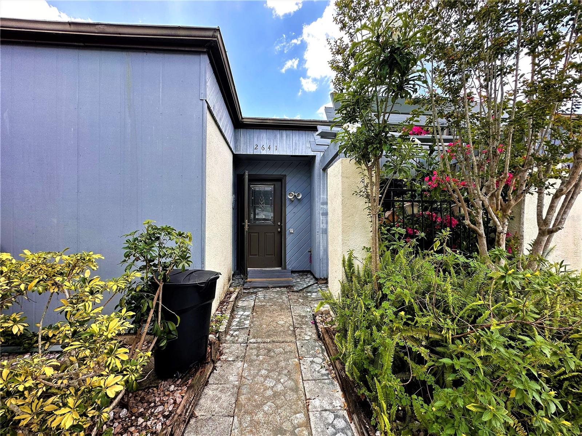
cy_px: 218
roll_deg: -0.6
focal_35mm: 14
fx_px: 235
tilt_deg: -0.7
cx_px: 291
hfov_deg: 102.1
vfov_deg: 85.6
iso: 40
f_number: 2.2
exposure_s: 1/388
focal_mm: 2.22
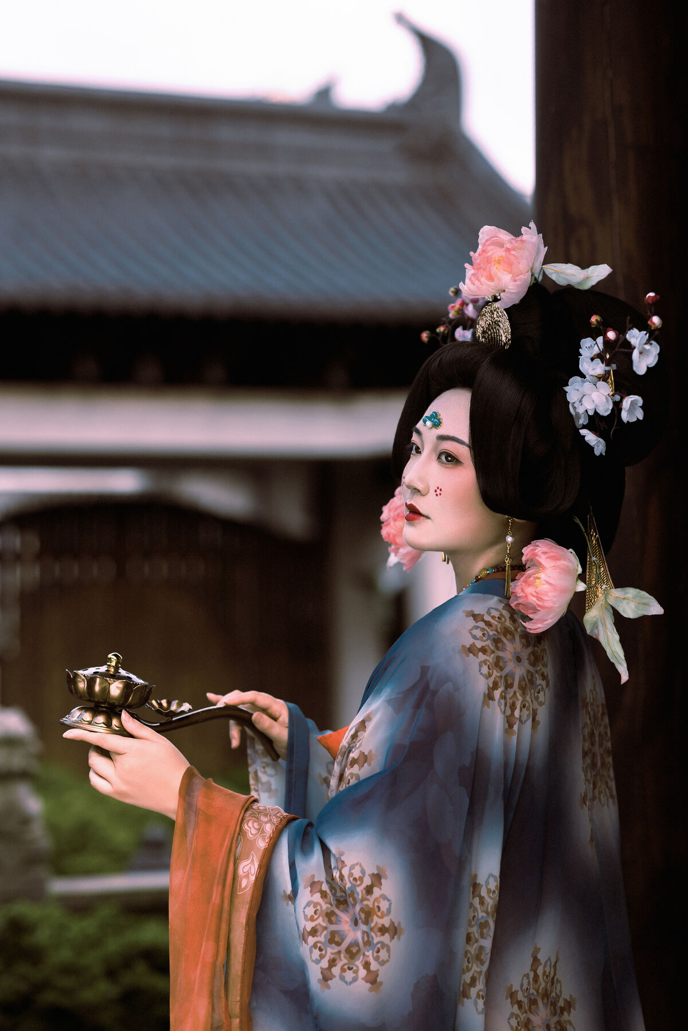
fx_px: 2436
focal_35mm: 85
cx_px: 344
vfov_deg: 23.9
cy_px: 516
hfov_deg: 16.1
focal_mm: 85
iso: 100
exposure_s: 1/500
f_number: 2.8
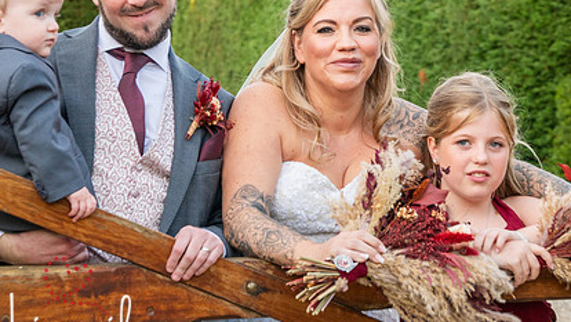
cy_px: 43
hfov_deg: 14.4
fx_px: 2256
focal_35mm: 149
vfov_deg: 8.1
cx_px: 260
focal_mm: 77
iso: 640
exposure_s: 1/250
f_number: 6
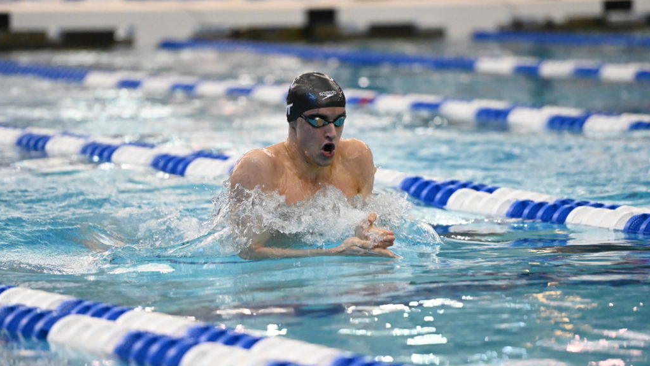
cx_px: 325
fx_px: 3619
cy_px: 196
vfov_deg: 5.8
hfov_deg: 10.3
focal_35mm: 210
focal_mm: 200
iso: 10000
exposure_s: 1/1250
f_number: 2.8
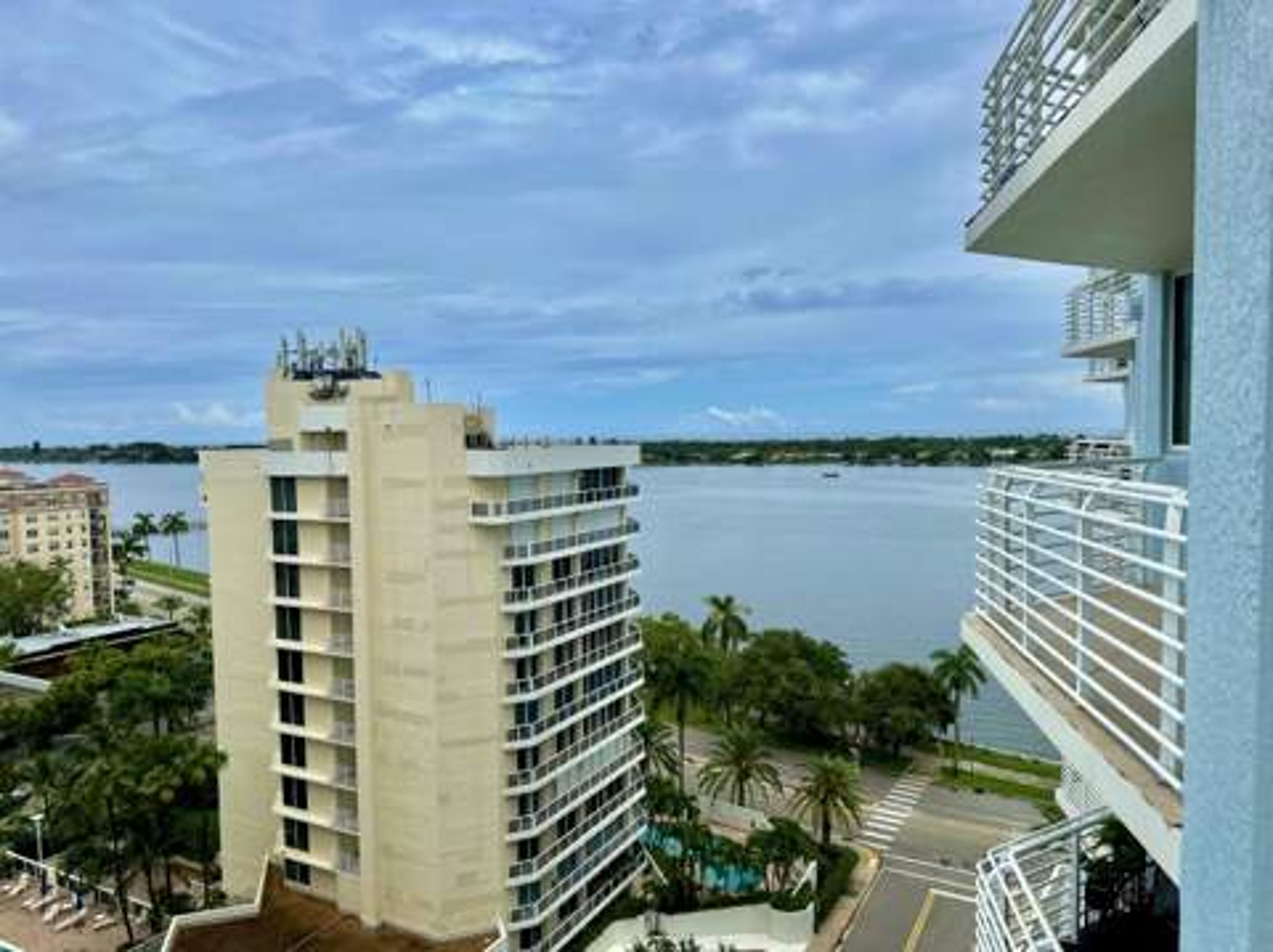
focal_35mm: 24
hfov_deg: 71.7
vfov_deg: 56.7
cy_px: 476
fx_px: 882
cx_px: 636
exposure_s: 1/8197
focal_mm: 6.86
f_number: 1.78
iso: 80
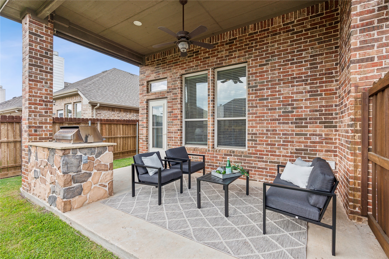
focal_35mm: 16
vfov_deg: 73.7
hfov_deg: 96.7
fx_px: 173
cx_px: 194
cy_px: 130
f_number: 6.3
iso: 200
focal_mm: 16
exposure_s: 1/160
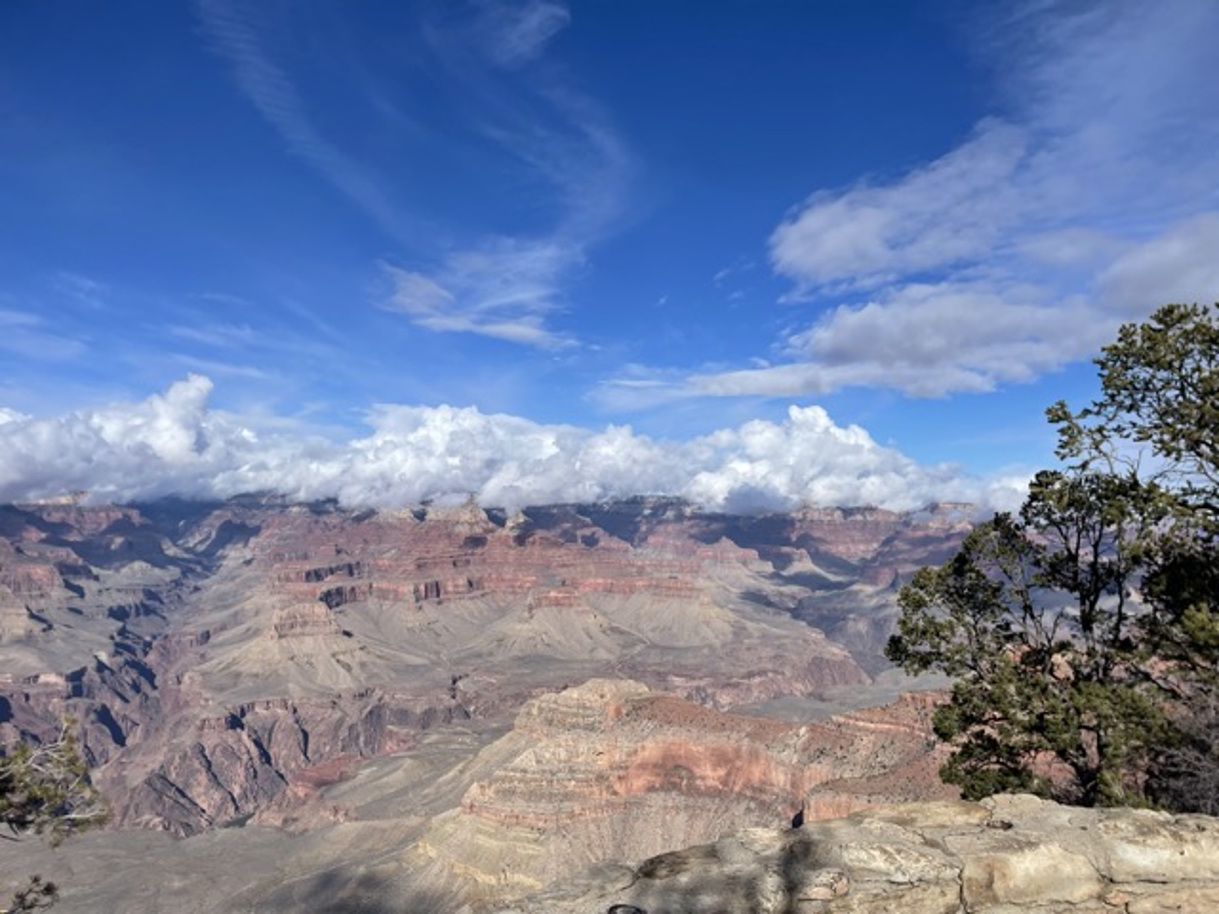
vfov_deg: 54.9
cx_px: 610
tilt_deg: +2.9
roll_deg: -0.7
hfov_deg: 69.4
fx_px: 880
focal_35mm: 25
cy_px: 457
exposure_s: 1/7407
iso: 32
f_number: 1.6
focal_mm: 5.1
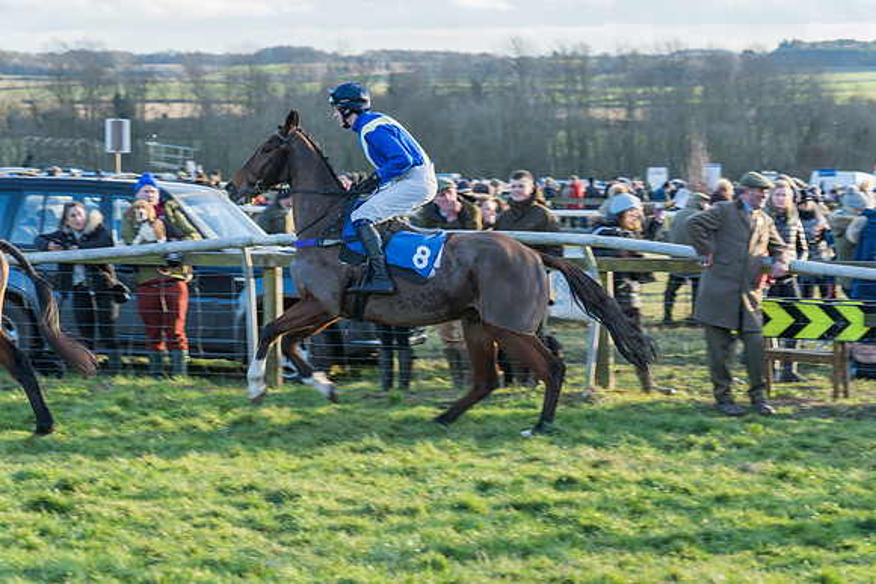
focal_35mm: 133
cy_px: 288
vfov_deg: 10.3
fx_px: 3239
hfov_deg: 15.4
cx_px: 418
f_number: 5.6
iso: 200
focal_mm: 116
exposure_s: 1/125
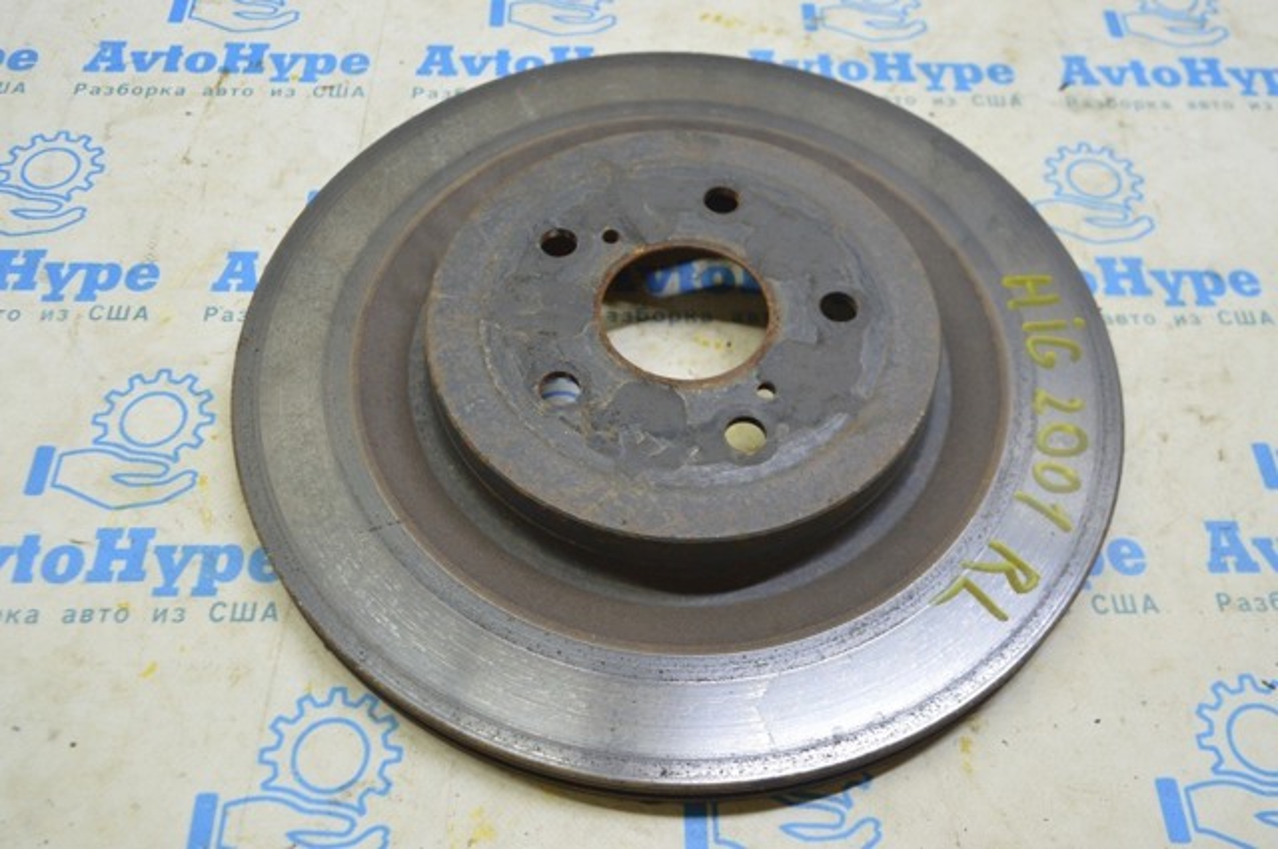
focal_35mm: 33
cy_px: 424
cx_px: 639
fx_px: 1170
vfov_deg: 39.9
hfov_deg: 57.3
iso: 400
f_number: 5.6
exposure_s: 1/20
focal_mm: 22
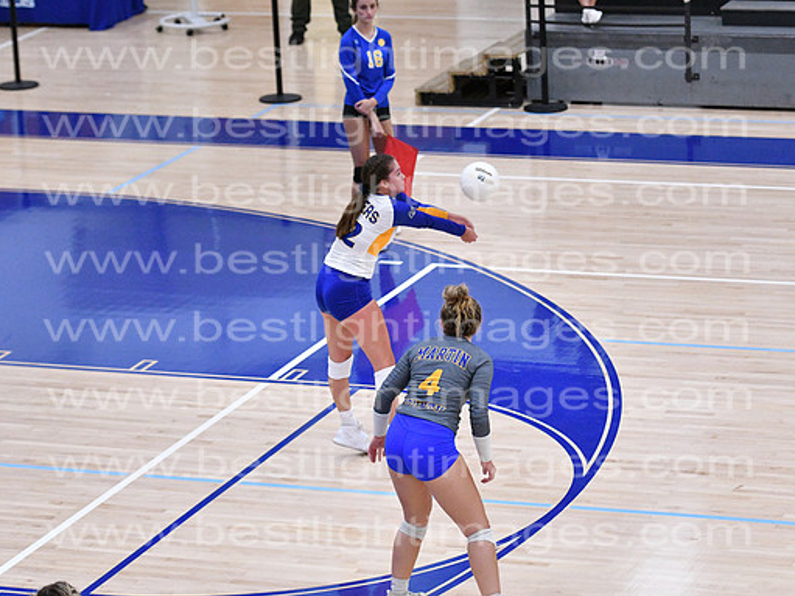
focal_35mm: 156
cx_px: 400
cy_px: 296
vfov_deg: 9.5
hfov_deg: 12.7
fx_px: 3571
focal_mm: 95
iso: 6400
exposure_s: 1/1000
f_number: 3.2
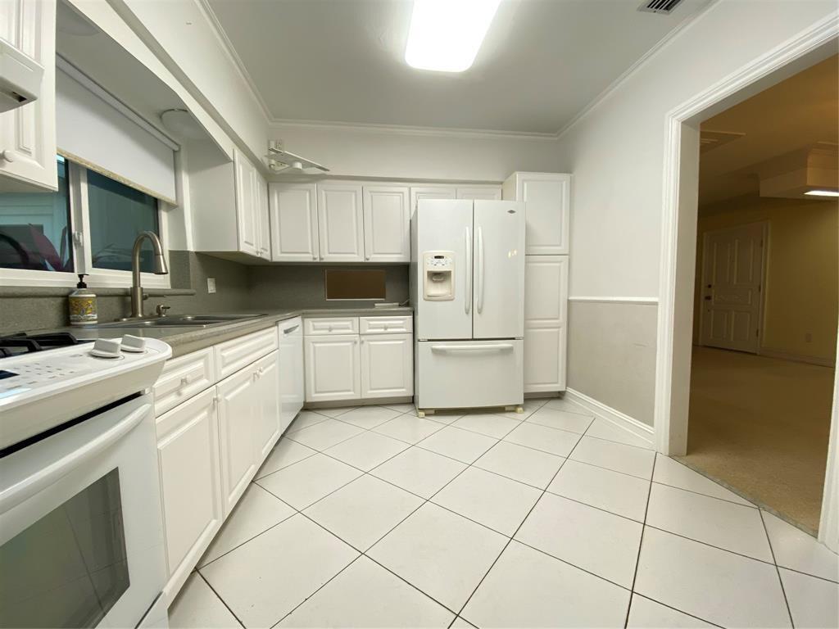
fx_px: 315
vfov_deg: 89.9
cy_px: 314
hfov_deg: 106.2
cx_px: 420
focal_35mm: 13
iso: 200
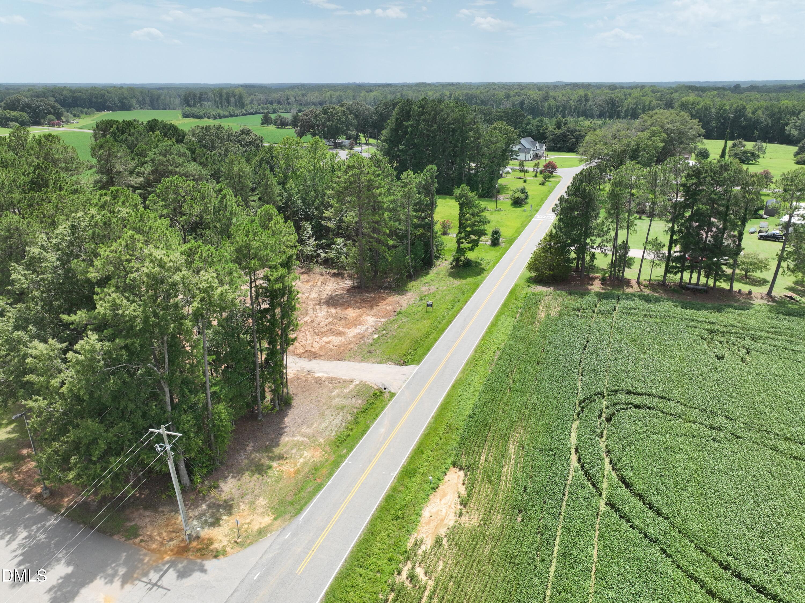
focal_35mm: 24
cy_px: 302
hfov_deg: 71.6
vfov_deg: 56.8
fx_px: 558
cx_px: 402
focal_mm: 12.29
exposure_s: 1/2000
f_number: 2.8
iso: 100
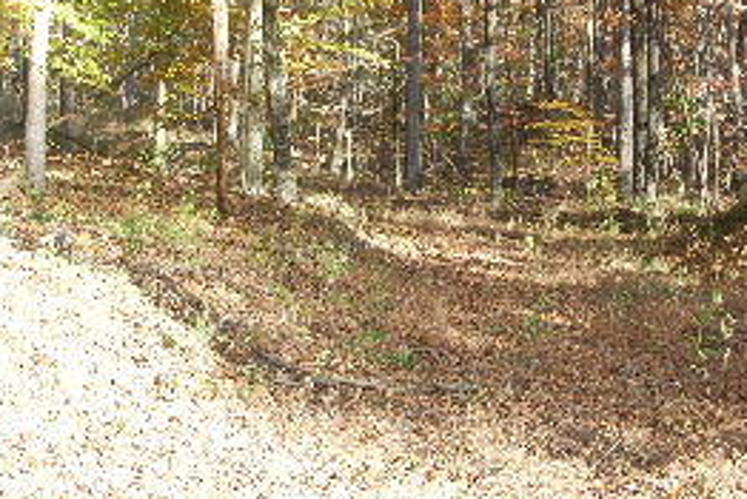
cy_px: 157
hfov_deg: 31.3
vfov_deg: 21.2
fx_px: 1329
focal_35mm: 64
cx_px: 470
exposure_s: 1/80
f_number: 8
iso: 400
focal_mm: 28
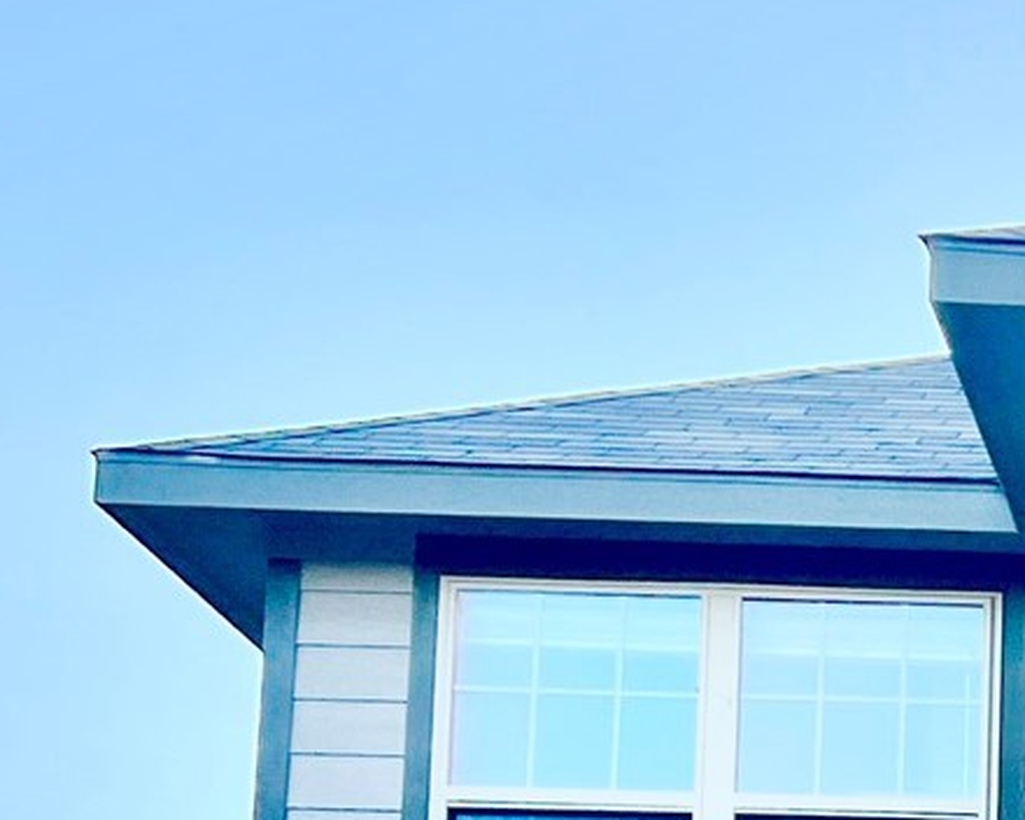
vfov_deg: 12.4
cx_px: 1756
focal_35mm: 118
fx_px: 3580
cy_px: 1272
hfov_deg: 14.6
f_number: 1.5
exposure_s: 1/833
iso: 50
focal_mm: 5.7
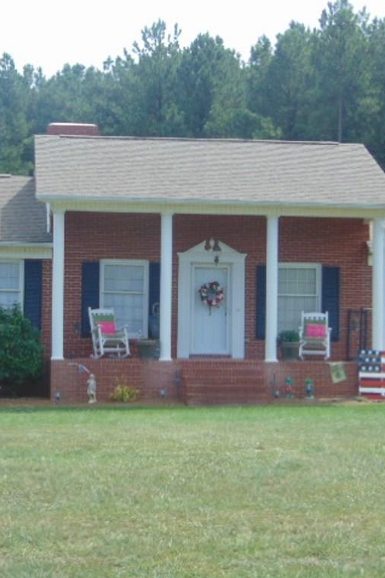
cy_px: 289
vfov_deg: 20.6
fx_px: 1589
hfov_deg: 13.8
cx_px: 183
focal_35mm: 99
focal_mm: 12.8
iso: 80
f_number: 3.7
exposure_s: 1/400
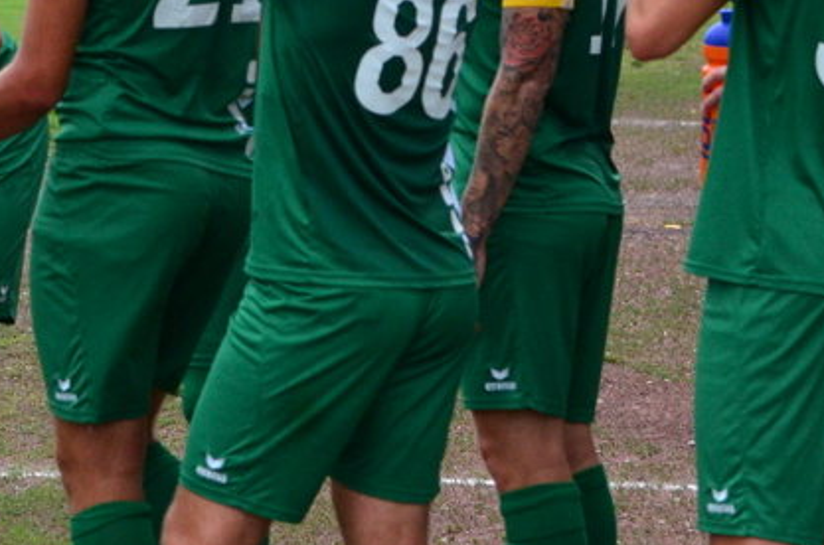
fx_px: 6897
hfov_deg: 6.8
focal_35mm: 302
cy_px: 185
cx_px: 16
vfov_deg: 4.5
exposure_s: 1/320
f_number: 5
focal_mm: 70
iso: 1600
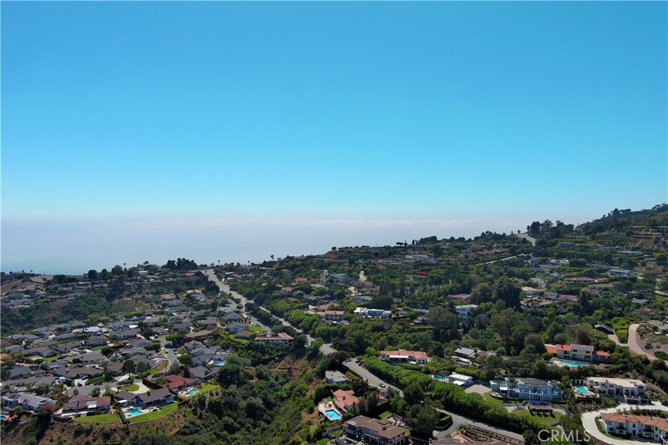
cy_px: 222
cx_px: 334
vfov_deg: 45.0
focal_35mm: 29
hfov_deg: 63.7
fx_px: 538
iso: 101
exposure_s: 1/3344
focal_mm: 10.57
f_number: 2.8
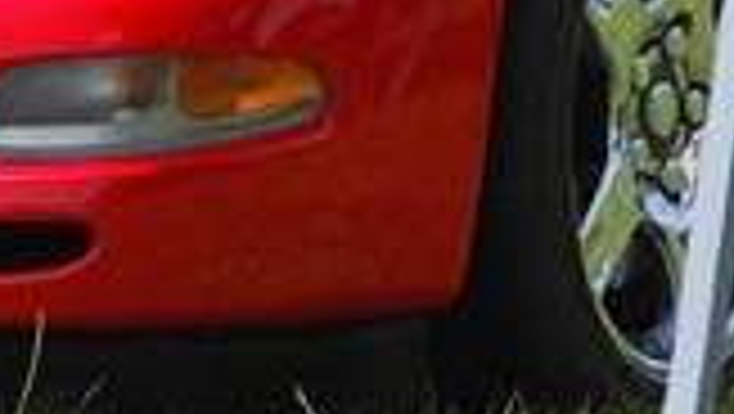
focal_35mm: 893
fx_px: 17394
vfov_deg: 1.4
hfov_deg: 2.4
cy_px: -385
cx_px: 590
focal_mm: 116
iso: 140
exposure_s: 1/500
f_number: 5.6
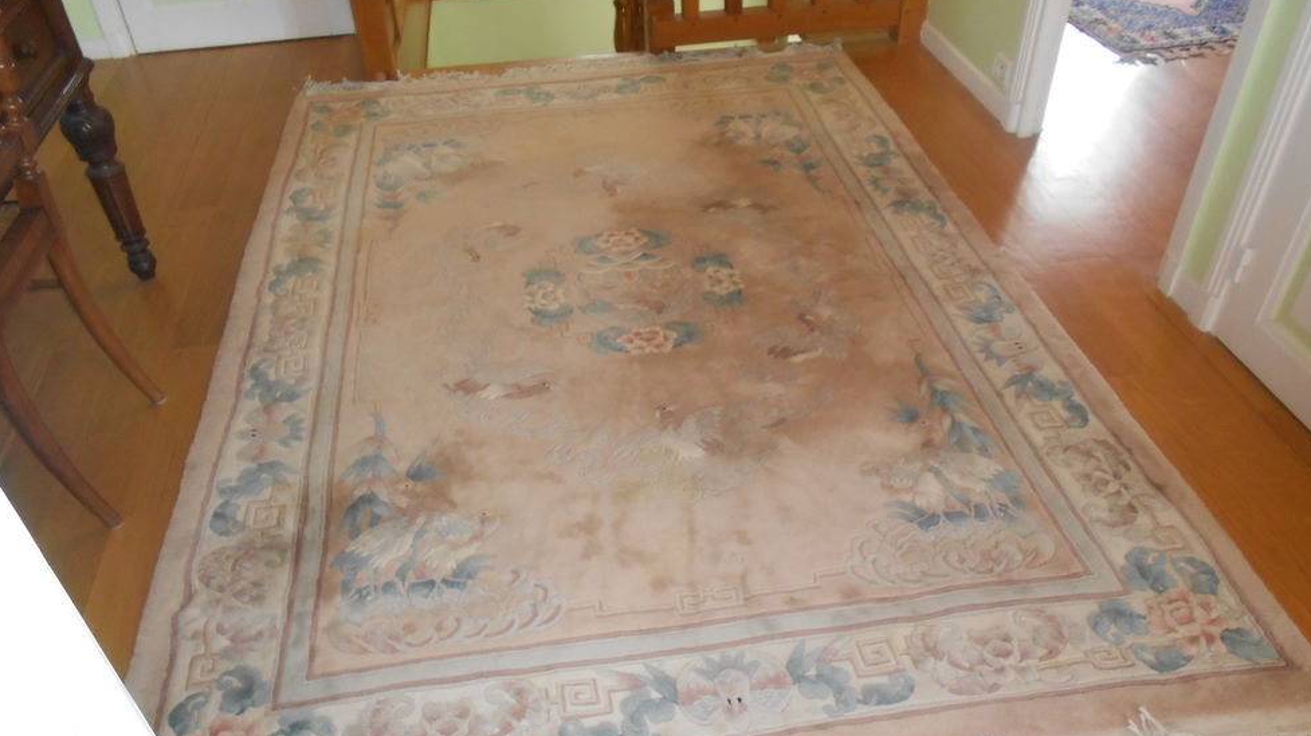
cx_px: 645
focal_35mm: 29
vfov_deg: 40.1
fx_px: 1008
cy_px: 410
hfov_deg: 66.1
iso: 200
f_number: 3.2
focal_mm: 4.6
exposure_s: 1/25
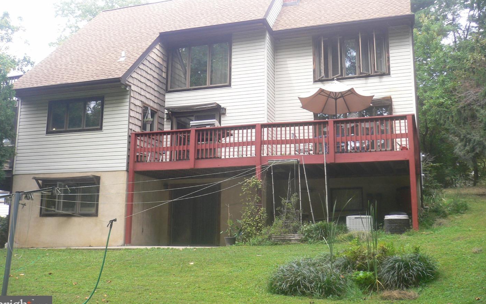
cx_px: 241
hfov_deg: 51.5
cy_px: 129
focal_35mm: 38
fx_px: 503
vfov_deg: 33.5
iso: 80
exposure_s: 1/100
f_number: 2.8
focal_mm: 5.8
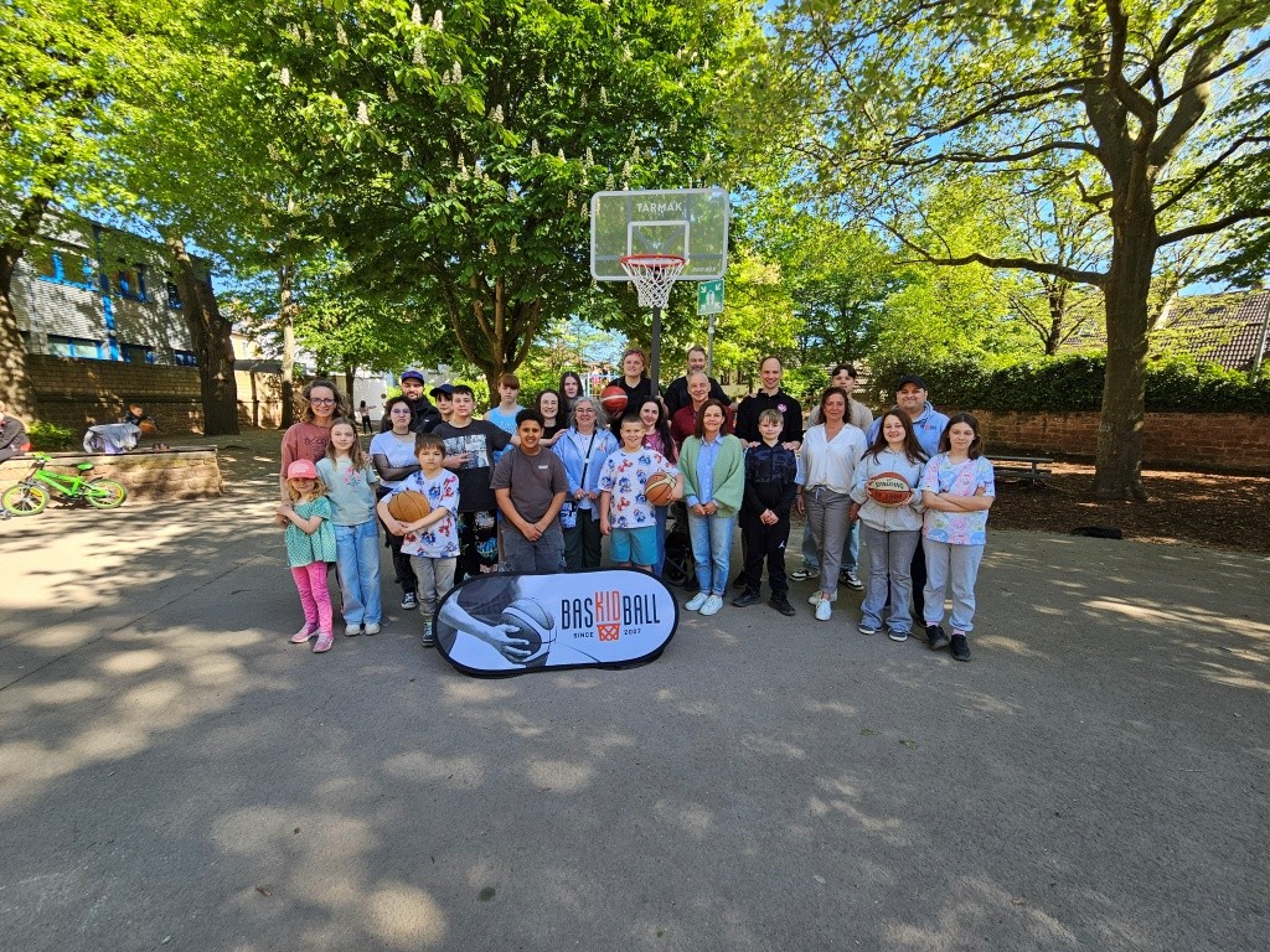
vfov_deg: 89.9
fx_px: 477
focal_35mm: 13
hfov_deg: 106.2
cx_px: 635
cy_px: 476
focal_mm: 2.2
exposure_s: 1/245
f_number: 2.2
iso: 50
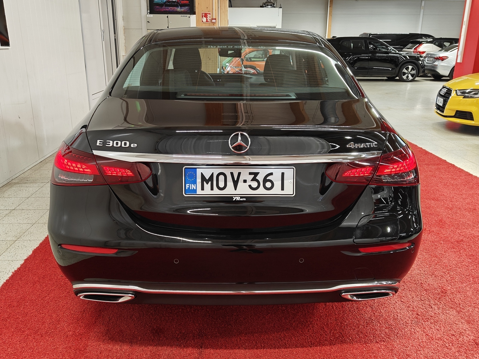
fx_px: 429
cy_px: 180
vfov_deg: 45.4
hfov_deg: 58.4
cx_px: 240
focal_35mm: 31
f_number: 1.8
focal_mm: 5.59
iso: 80
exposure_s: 1/50
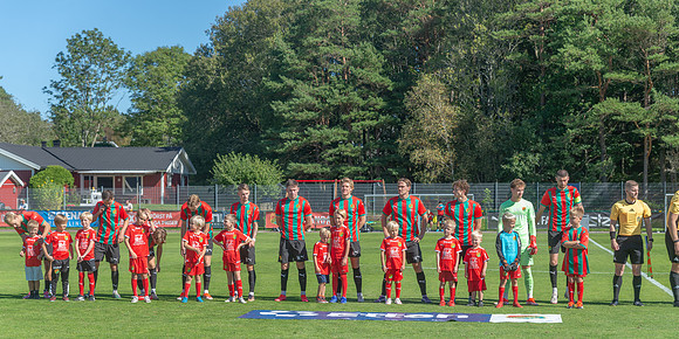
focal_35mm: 75
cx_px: 340
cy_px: 226
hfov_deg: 28.8
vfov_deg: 14.6
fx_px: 1322
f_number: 4
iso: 180
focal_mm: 70
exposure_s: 1/800
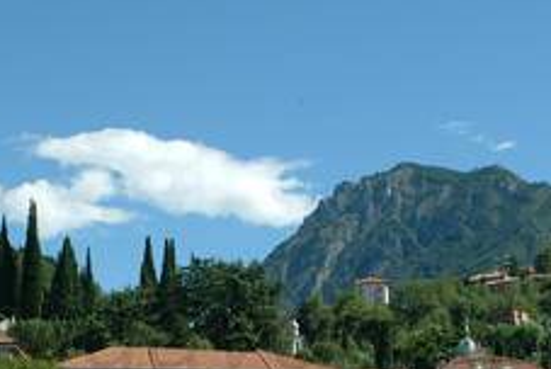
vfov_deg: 14.6
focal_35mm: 93
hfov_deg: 21.9
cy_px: 339
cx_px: 252
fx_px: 1425
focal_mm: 30
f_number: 8
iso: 200
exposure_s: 1/350
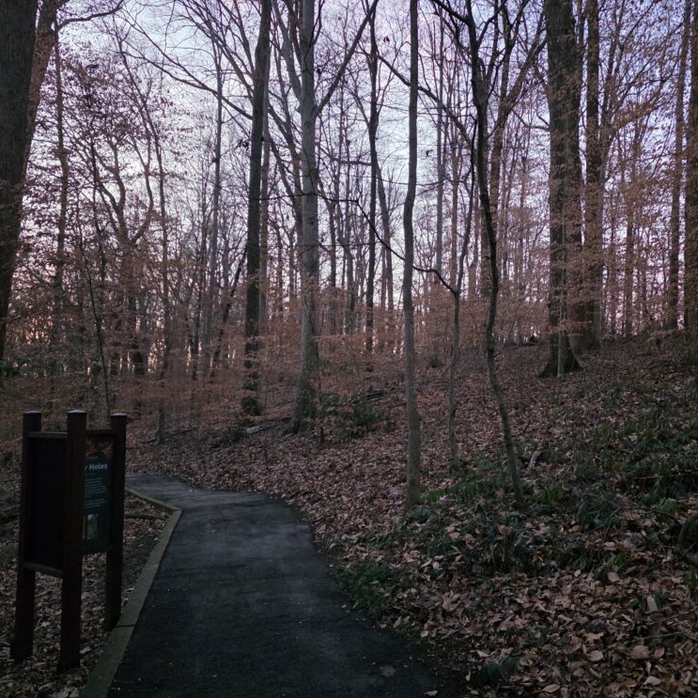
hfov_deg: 57.0
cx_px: 409
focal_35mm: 28
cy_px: 345
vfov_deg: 57.3
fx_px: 639
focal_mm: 6.3
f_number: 1.7
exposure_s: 1/120
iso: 2000
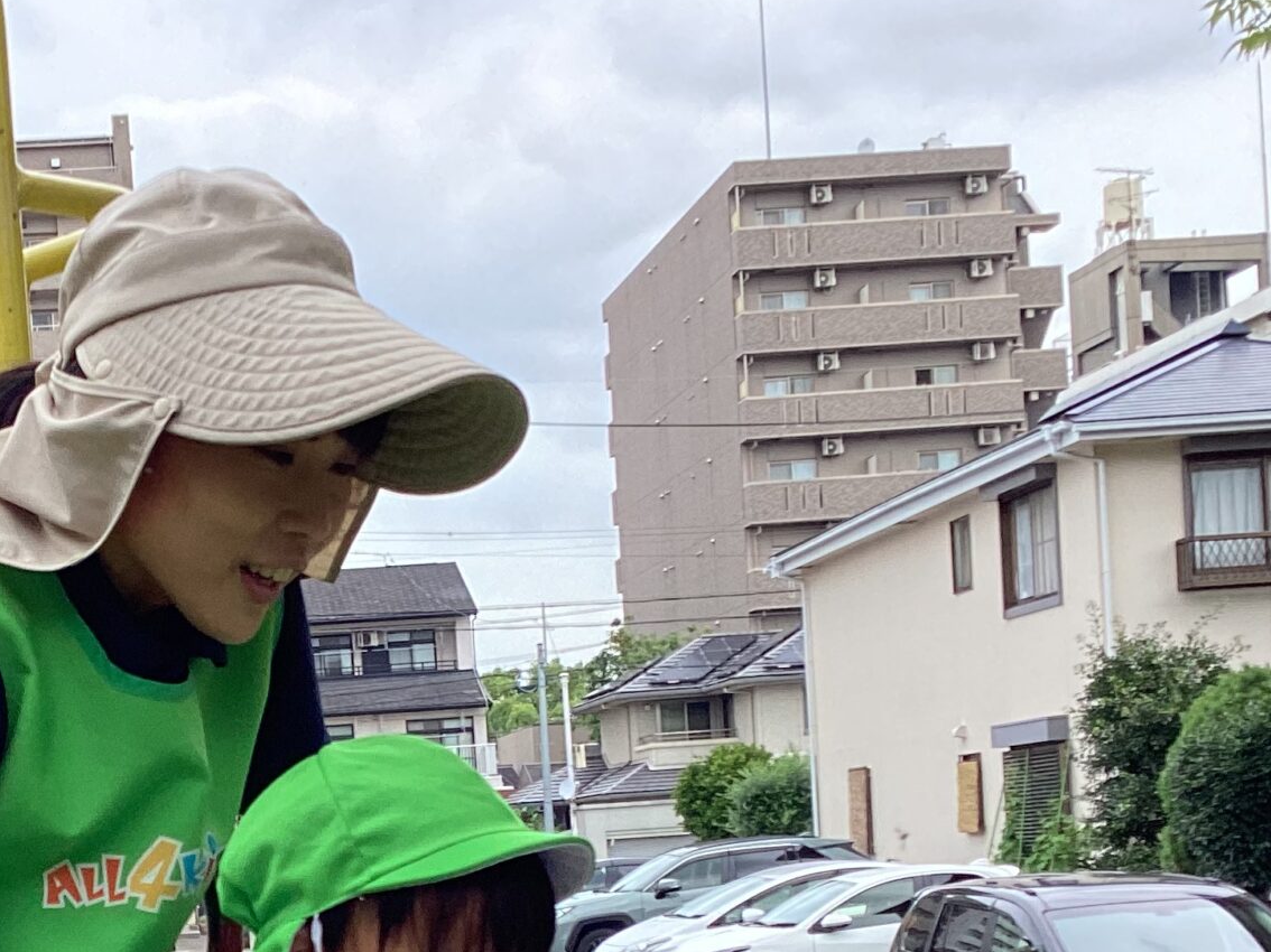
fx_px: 2570
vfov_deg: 20.3
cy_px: 953
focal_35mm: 70
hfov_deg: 27.1
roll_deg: +4.7
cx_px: 196
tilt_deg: -1.2
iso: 25
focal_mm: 3.3
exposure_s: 1/582
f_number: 2.4
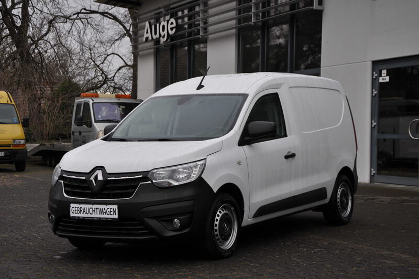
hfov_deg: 28.1
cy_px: 140
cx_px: 210
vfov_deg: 18.9
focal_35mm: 72
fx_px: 837
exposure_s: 1/160
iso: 200
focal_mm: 48
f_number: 6.3
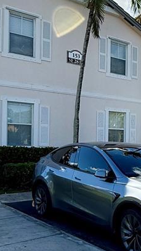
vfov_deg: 45.3
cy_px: 143
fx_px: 299
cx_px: 147
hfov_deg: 25.0
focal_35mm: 45
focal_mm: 2.22
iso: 64
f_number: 2.2
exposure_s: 1/1698
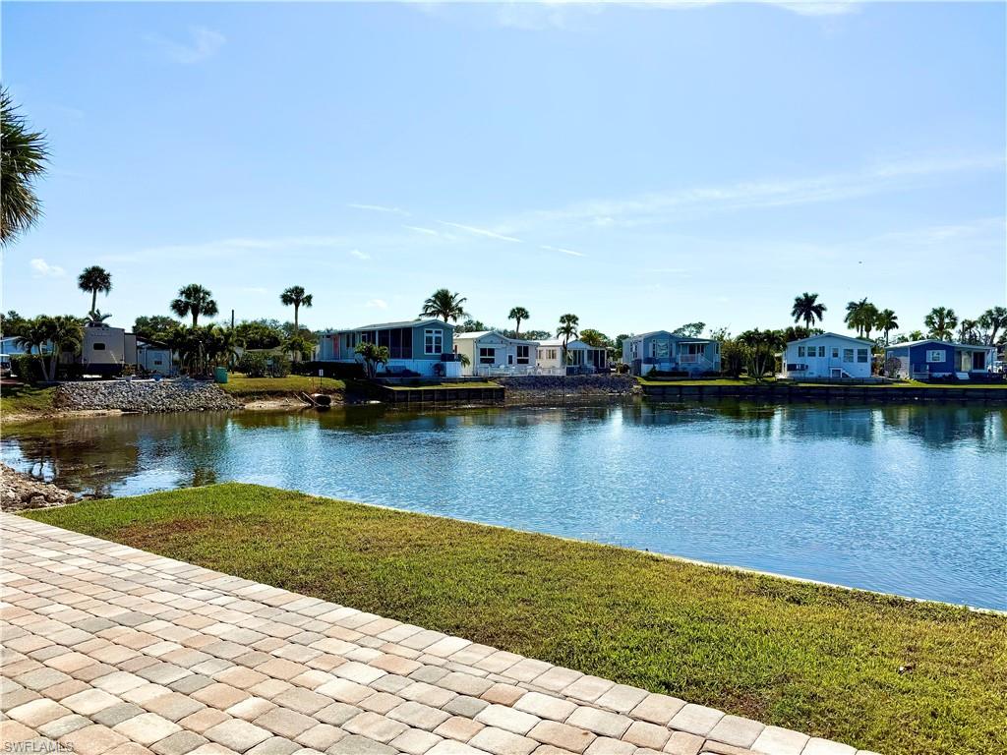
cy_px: 378
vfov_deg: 56.8
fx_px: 698
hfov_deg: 71.6
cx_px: 504
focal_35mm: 24
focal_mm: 6.76
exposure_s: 1/11905
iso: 80
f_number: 1.78
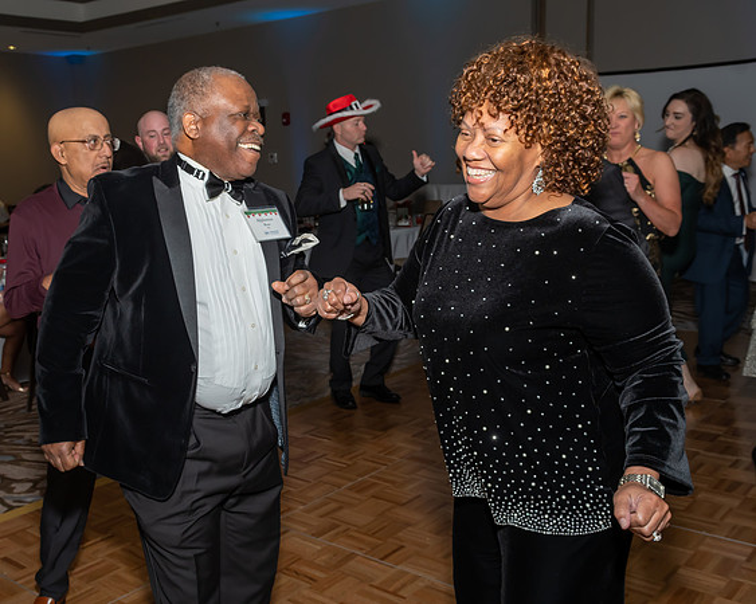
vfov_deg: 39.7
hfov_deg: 48.2
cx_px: 284
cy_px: 323
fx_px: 836
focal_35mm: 37
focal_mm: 20
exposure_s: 1/250
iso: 400
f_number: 6.3
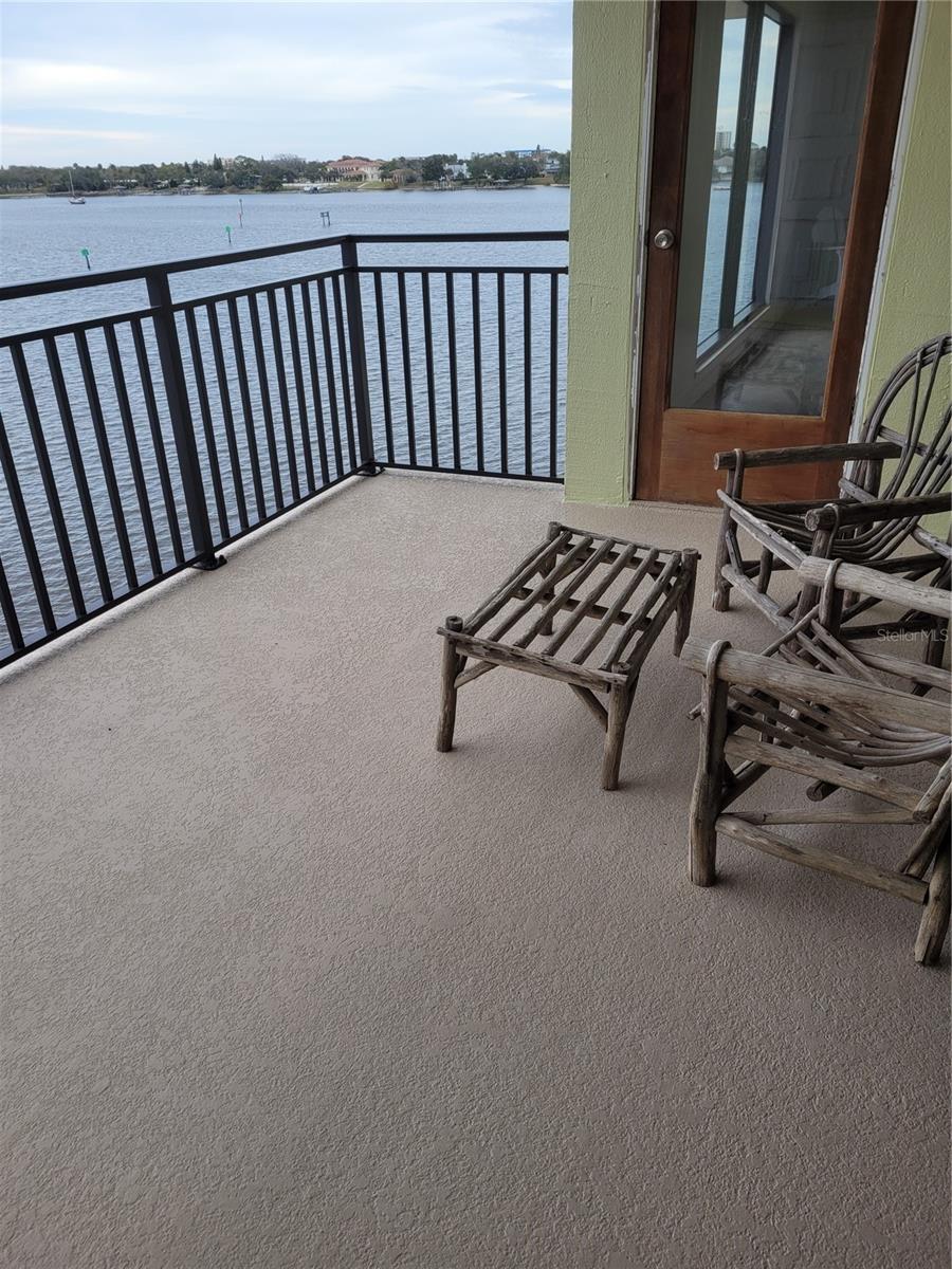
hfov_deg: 53.1
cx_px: 476
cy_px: 634
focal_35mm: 26
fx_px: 953
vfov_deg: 67.3
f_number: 1.8
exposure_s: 1/250
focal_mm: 5.4
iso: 40
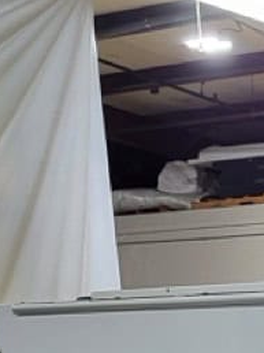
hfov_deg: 10.1
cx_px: 626
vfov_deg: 13.8
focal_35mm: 129
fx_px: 1314
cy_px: 610
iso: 200
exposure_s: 1/40
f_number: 1.8
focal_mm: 5.4
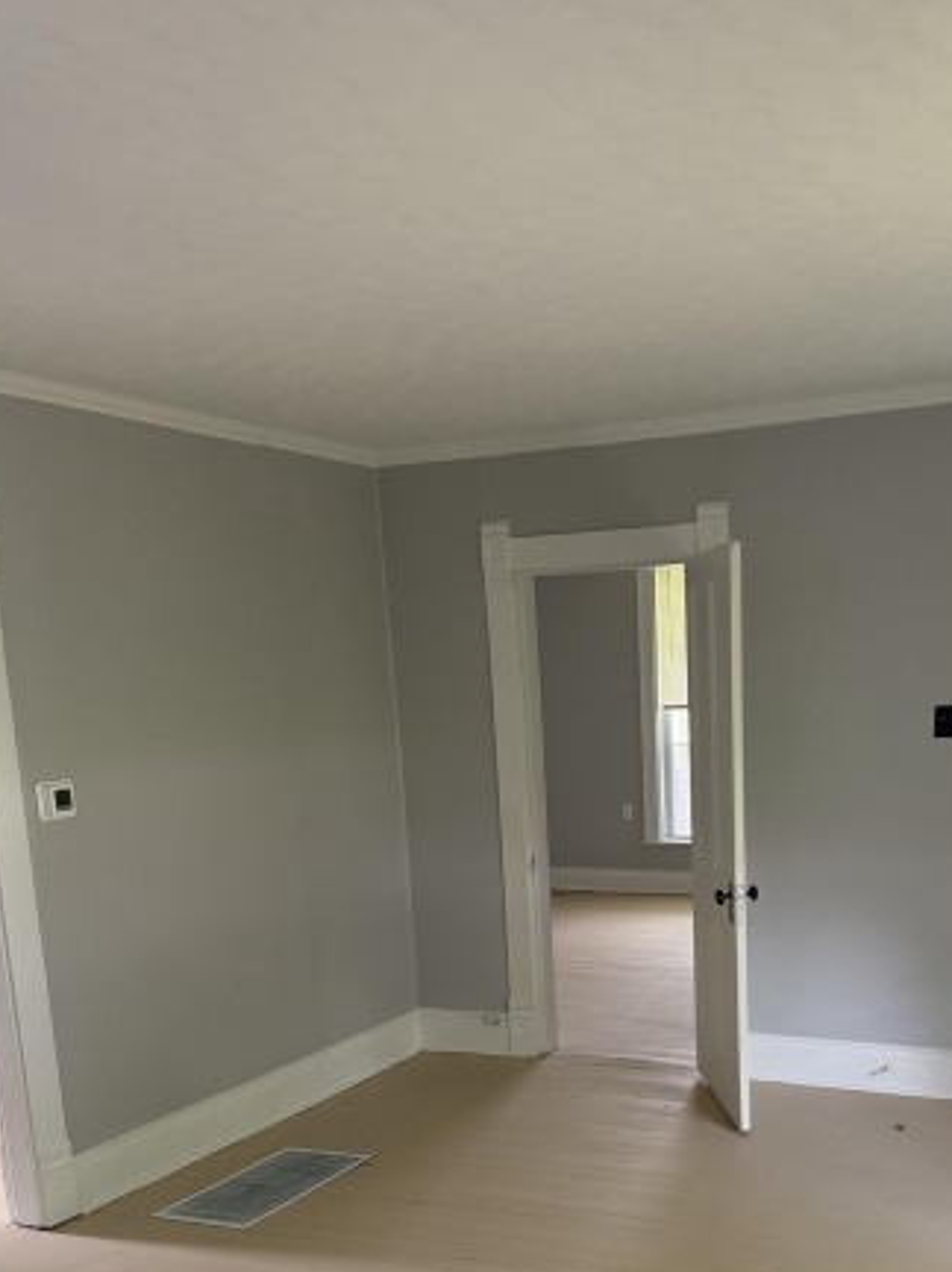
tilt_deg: -12.1
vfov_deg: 48.3
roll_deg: +1.2
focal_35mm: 37
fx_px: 1359
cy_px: 950
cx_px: 693
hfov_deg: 37.8
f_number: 1.78
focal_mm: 6.76
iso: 200
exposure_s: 1/76
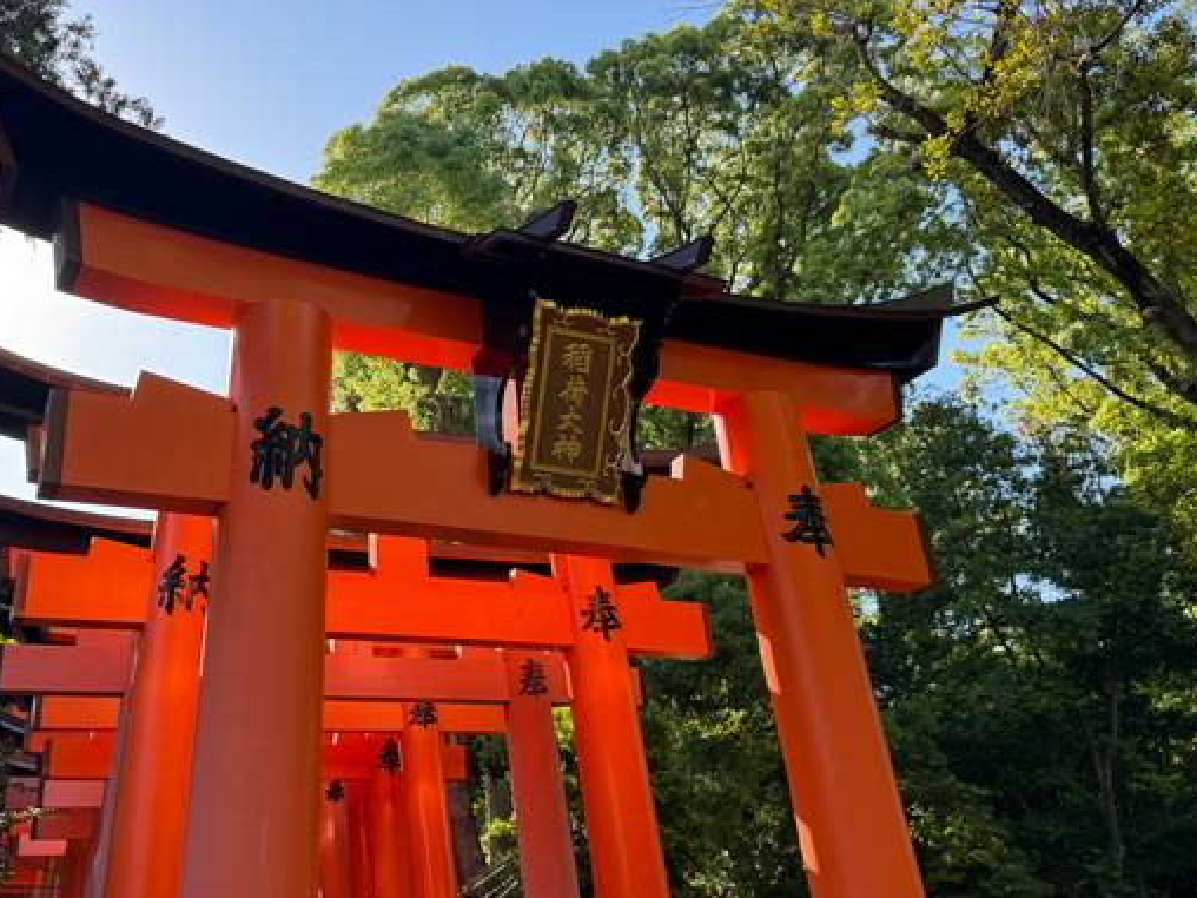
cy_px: 408
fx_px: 1176
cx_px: 457
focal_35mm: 34
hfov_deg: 53.4
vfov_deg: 41.8
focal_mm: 6.76
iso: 80
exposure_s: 1/1193
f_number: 1.78
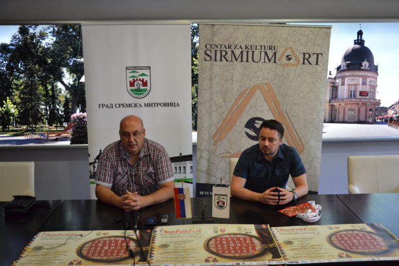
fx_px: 432
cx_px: 200
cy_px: 133
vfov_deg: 34.2
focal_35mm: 39
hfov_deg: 49.6
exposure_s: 1/60
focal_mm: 26
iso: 1600
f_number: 4.5
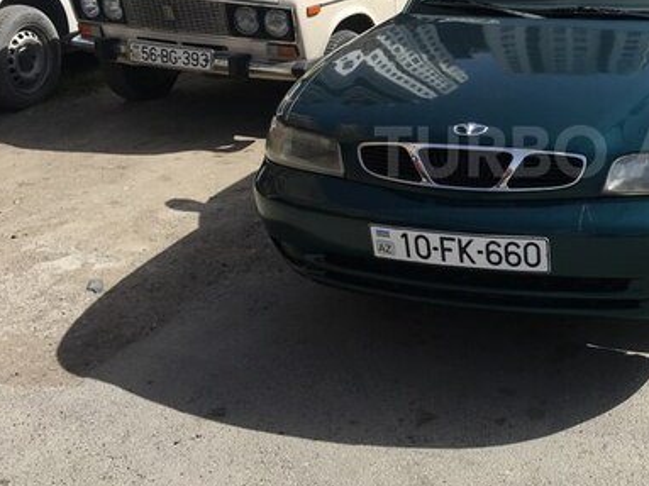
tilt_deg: -16.6
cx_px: 547
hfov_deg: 36.5
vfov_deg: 28.8
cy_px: 152
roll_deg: -0.9
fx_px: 937
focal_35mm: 50
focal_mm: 4.15
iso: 25
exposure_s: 1/1603
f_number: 2.2
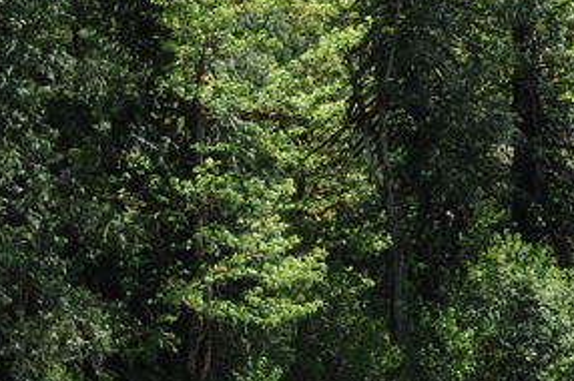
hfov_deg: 17.2
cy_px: 126
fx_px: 1784
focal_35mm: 112
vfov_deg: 12.2
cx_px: -179
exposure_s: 1/100
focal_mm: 40
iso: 200
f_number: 11
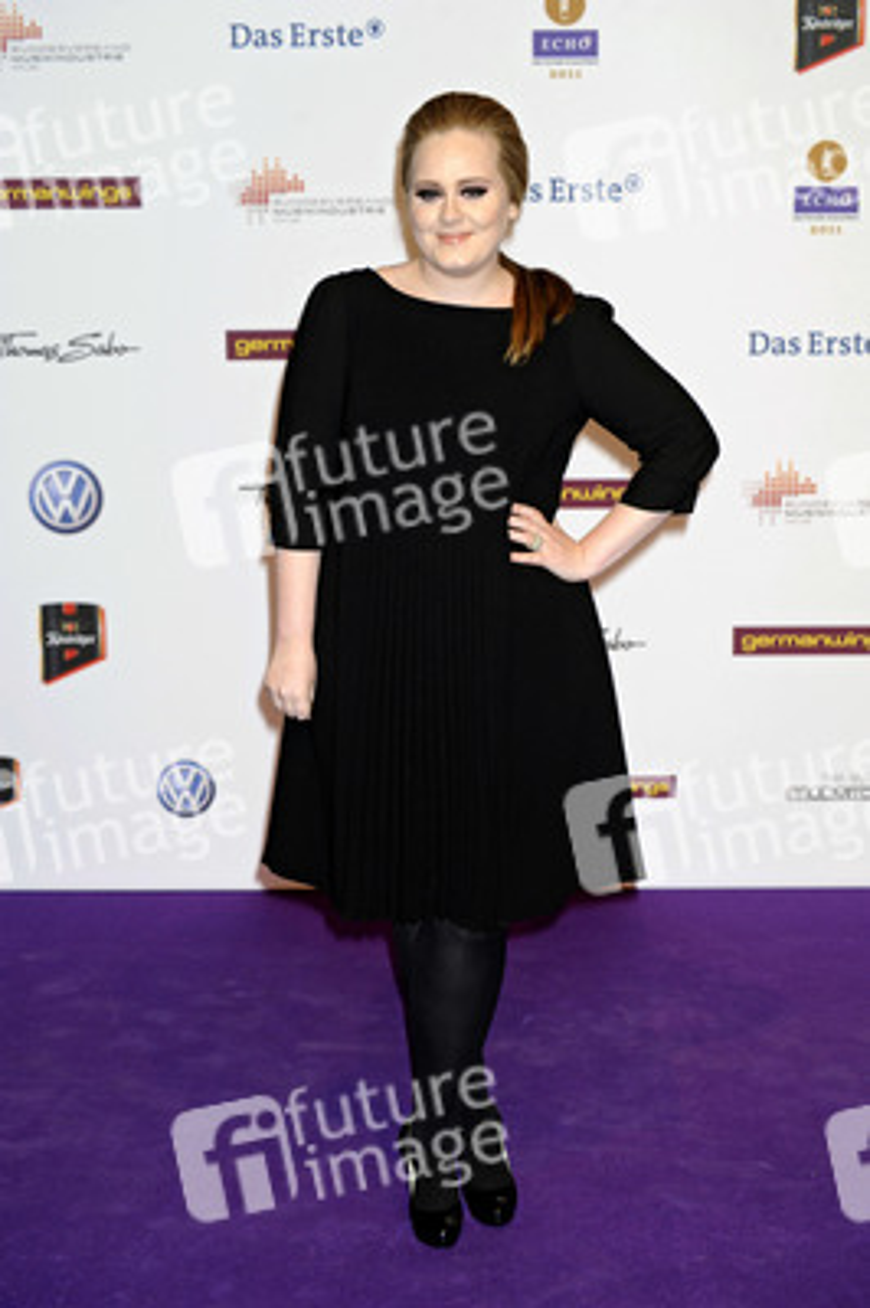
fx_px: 2542
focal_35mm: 70
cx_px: 435
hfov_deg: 19.4
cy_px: 654
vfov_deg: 28.9
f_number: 7.1
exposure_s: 1/160
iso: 640
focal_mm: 70
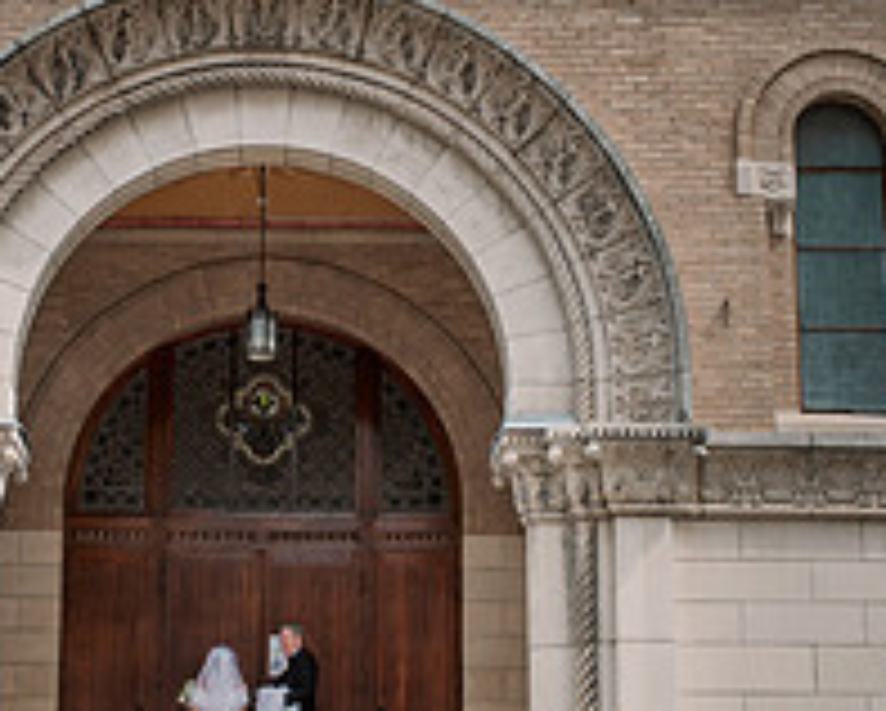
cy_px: 531
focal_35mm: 75
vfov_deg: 20.3
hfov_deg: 25.2
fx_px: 1969
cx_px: 297
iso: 100
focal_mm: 35
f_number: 4
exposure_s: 1/500
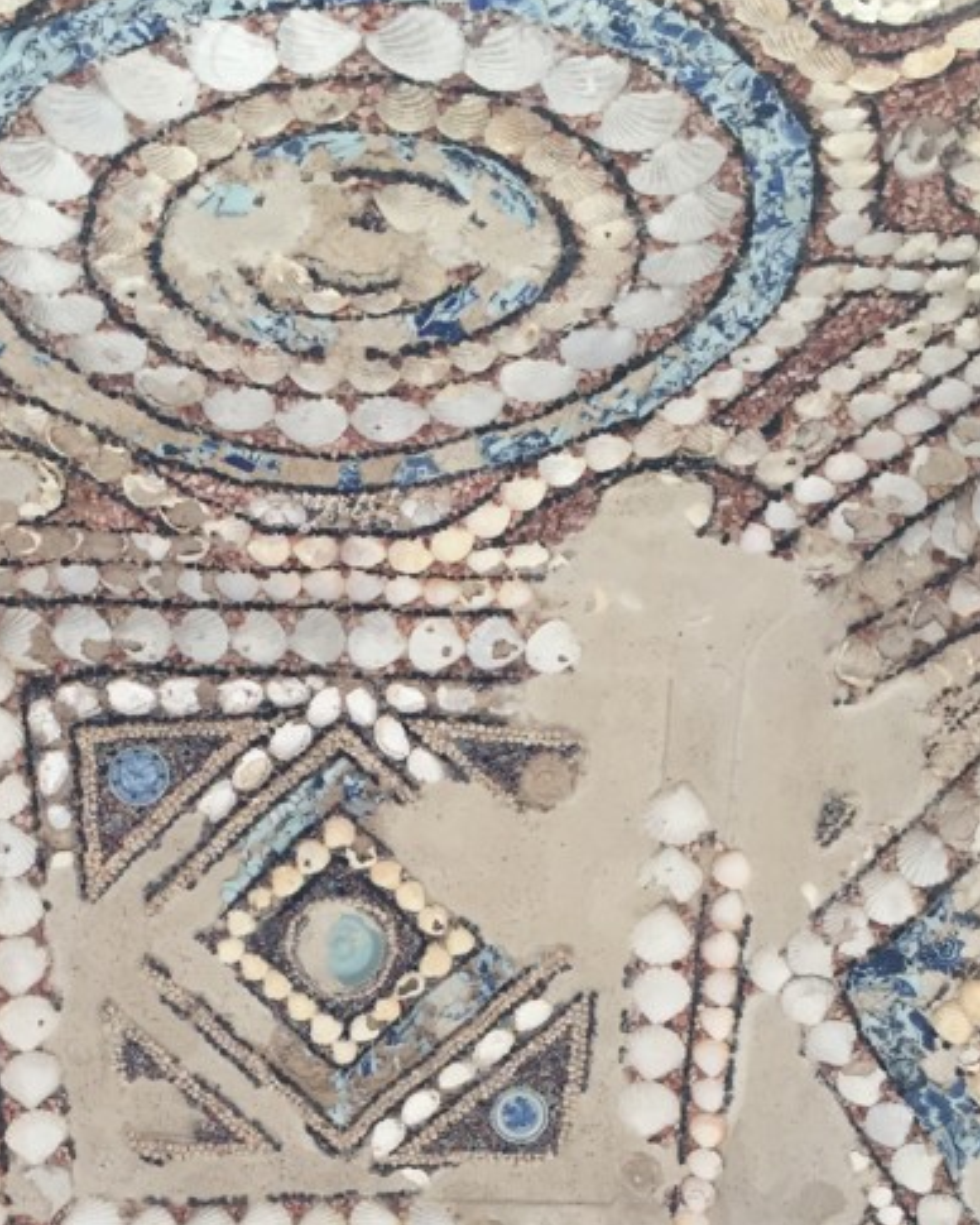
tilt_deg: +69.8
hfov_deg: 27.0
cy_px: 1124
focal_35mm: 56
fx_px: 2030
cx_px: 318
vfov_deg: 31.8
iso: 32
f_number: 2.2
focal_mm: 4.15
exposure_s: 1/33
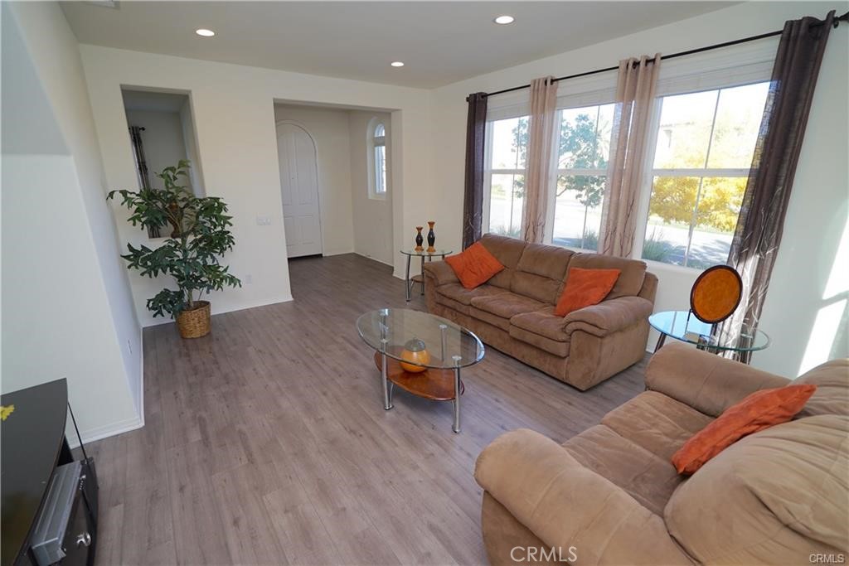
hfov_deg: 96.7
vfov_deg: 73.8
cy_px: 283
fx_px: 377
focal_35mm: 16
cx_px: 424
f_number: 4
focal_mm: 16
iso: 100
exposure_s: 1/60
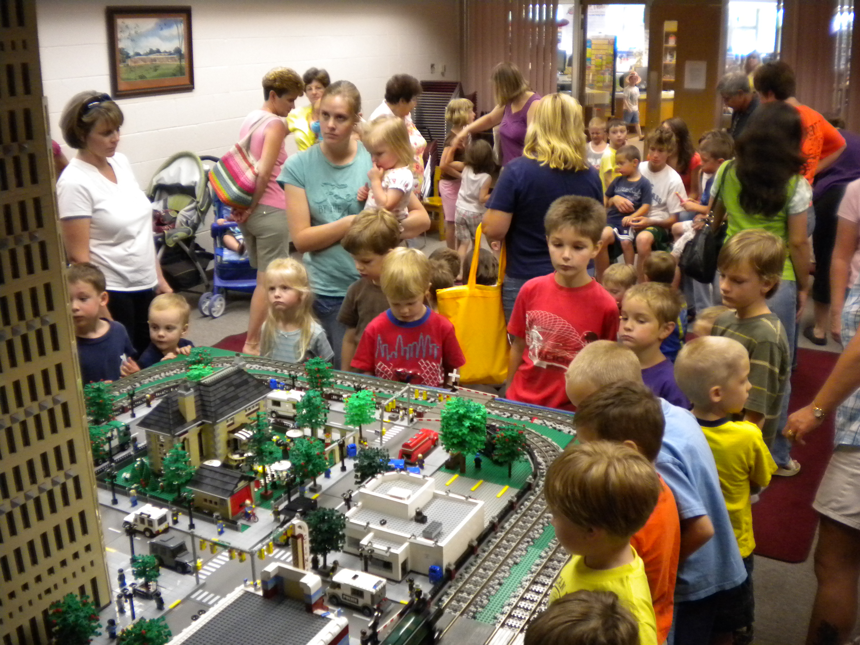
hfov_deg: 52.6
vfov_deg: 40.7
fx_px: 870
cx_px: 430
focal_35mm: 35
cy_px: 322
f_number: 3.1
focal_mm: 6.3
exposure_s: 1/33.7
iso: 400
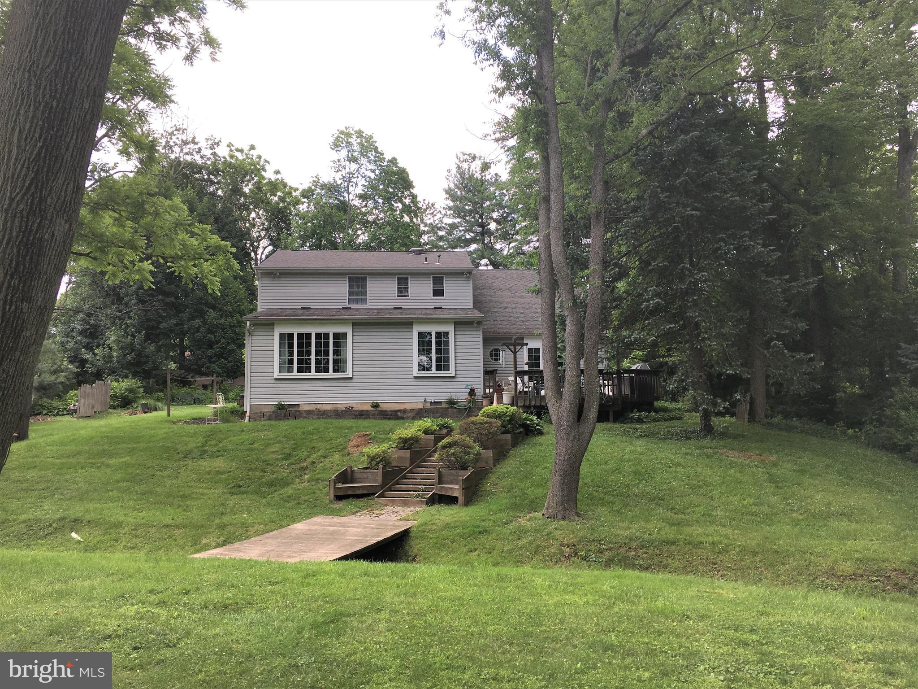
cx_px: 459
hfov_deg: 61.7
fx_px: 769
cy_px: 344
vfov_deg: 48.2
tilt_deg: +5.2
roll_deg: +0.1
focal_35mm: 29
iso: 25
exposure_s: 1/506
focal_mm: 4.15
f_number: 2.2
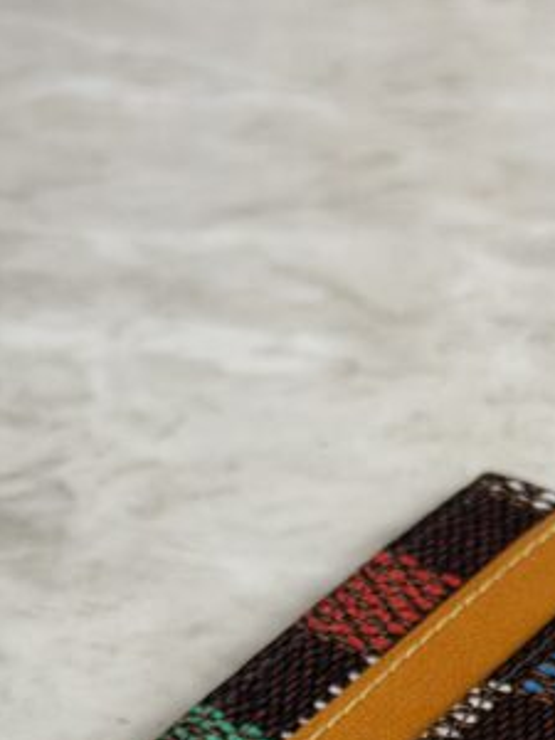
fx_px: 2736
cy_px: 935
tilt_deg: -44.0
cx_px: 456
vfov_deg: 14.8
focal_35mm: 128
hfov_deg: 11.5
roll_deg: +1.0
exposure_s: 1/120
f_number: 1.78
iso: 50
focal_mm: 6.76
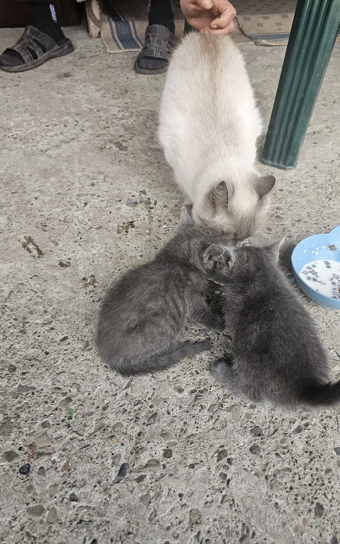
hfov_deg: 49.1
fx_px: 370
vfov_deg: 72.5
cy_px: 266
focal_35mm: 25
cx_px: 195
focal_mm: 6.3
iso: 125
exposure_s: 1/182
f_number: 1.7
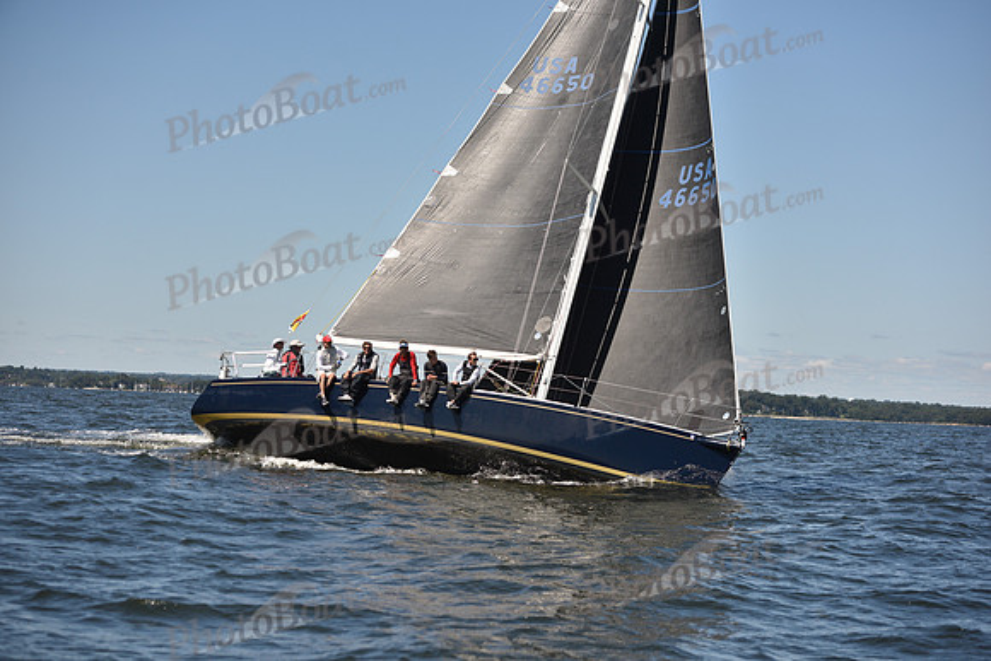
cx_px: 496
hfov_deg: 28.8
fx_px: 1927
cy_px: 330
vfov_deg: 19.5
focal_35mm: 70
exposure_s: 1/1600
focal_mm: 70
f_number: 4
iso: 250
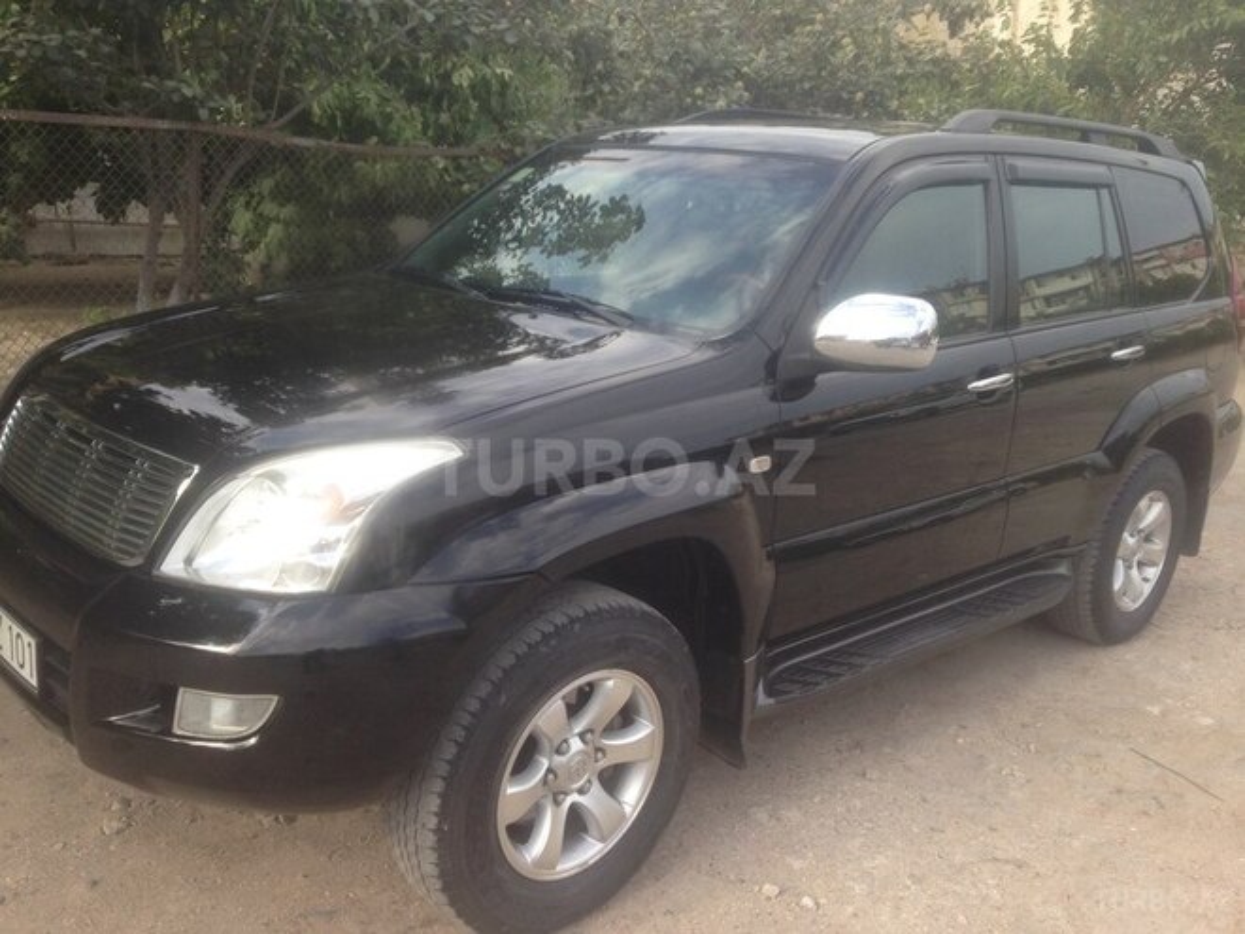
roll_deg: -3.3
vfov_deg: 42.9
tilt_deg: -13.4
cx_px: 622
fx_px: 1187
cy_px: 467
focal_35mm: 33
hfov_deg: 55.4
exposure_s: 1/306
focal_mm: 4.12
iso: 50
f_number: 2.4
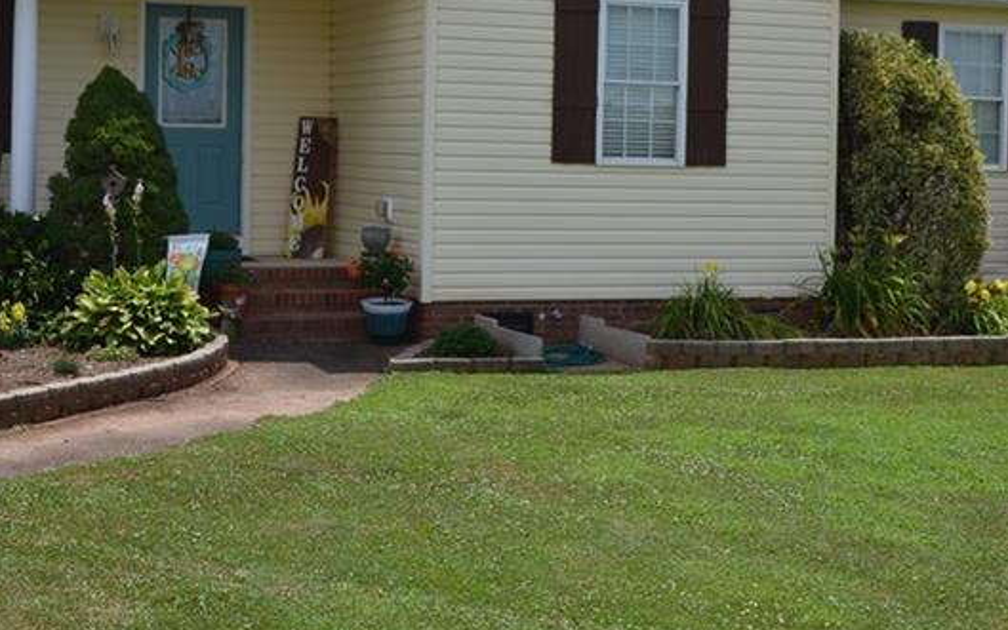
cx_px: 473
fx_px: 1951
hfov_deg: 29.0
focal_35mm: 71
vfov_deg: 18.2
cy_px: 128
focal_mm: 24
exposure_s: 1/250
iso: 100
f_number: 8
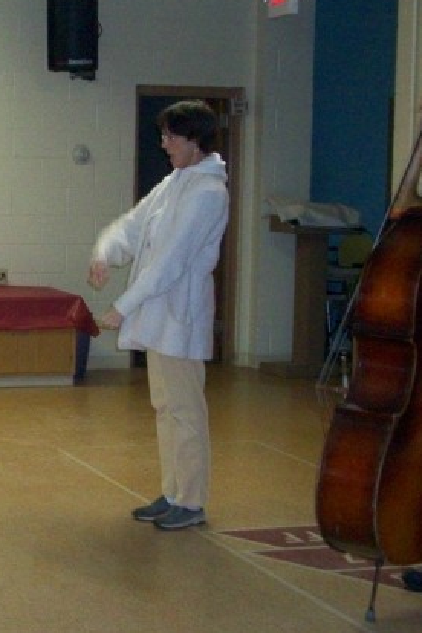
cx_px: -20
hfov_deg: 16.4
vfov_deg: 25.1
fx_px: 1424
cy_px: 320
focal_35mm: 81
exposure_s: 1/65.1
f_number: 3.2
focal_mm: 7.1
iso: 320
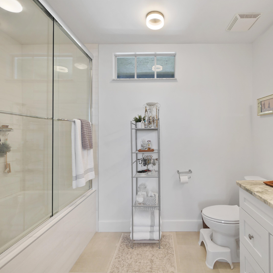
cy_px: 136
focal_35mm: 17
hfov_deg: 83.3
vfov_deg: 84.0
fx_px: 152
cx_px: 159
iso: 400
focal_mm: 7
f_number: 4
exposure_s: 1/25
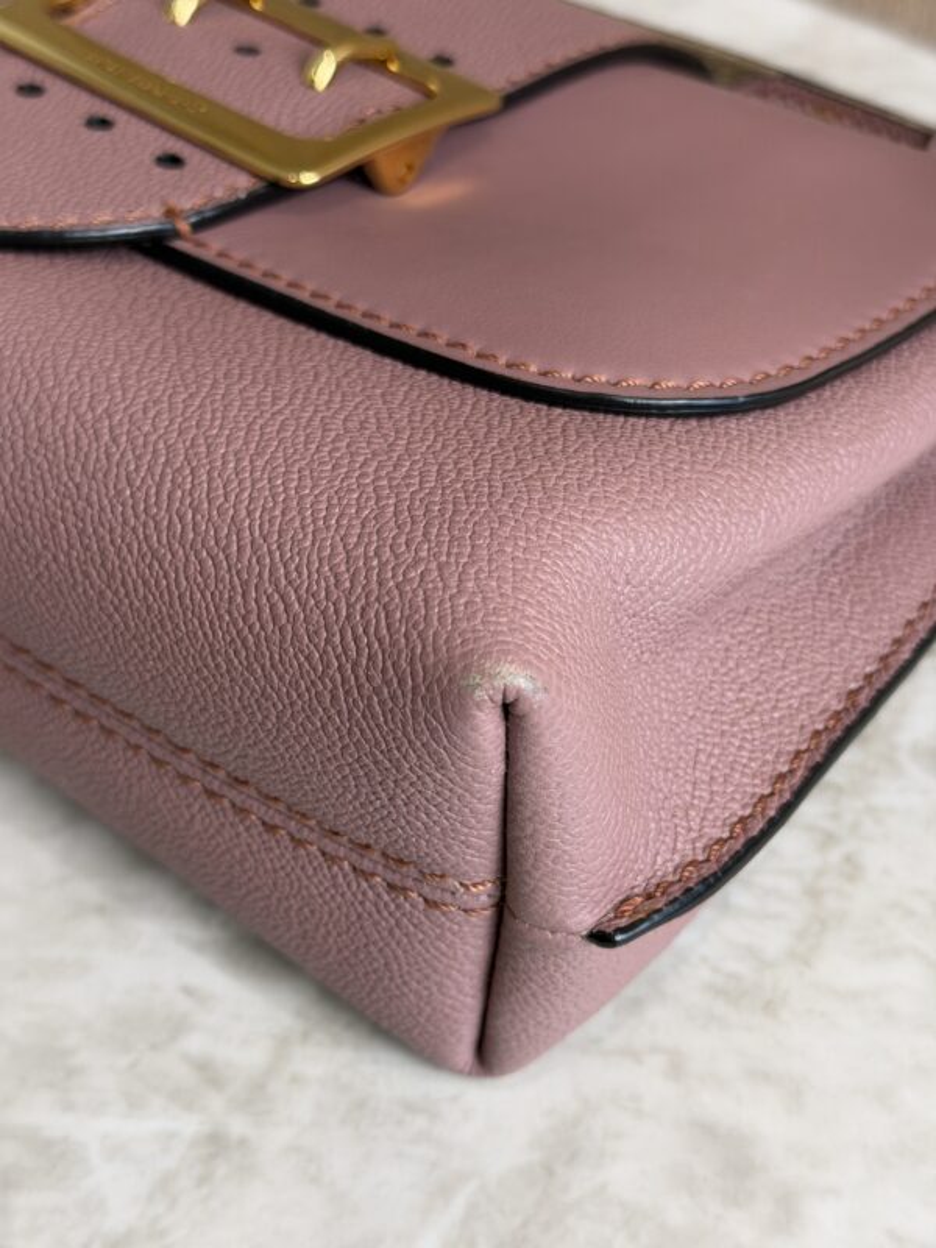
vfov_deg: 39.7
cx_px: 468
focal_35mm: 48
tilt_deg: -48.5
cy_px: 624
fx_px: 1731
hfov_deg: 30.3
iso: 50
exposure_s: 1/60
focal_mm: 6.76
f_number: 1.78
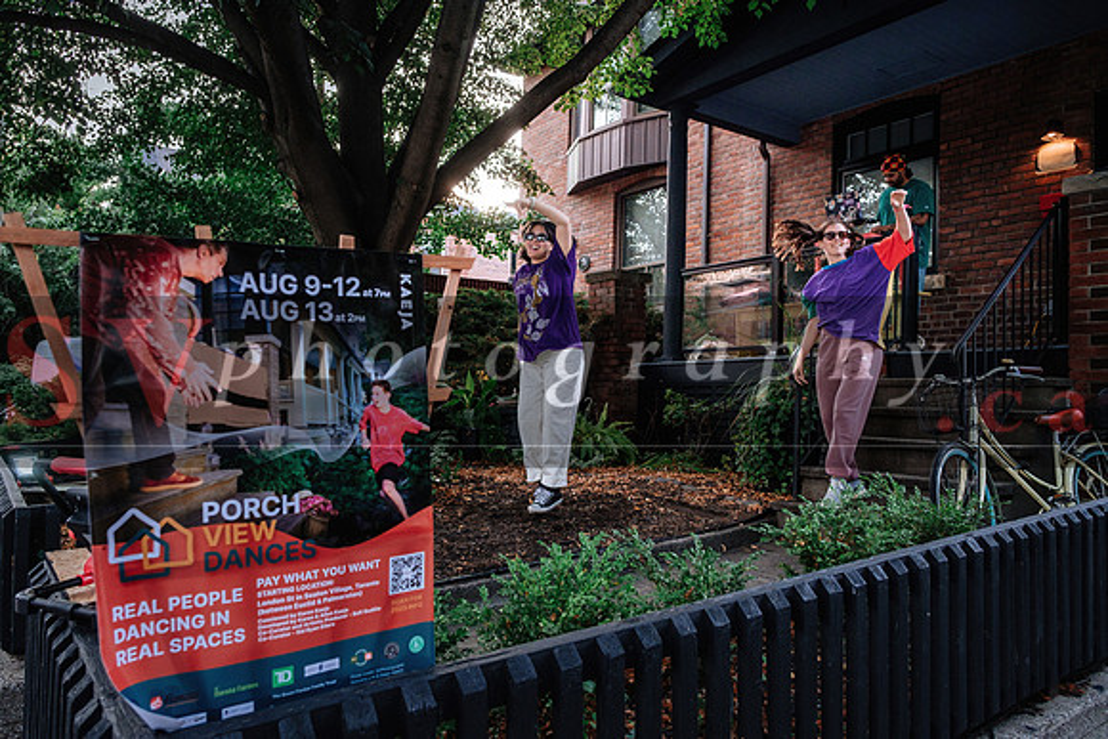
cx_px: 554
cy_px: 370
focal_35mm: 25
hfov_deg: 71.1
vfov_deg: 51.0
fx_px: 775
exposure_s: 1/400
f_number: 3.6
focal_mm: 16
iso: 800
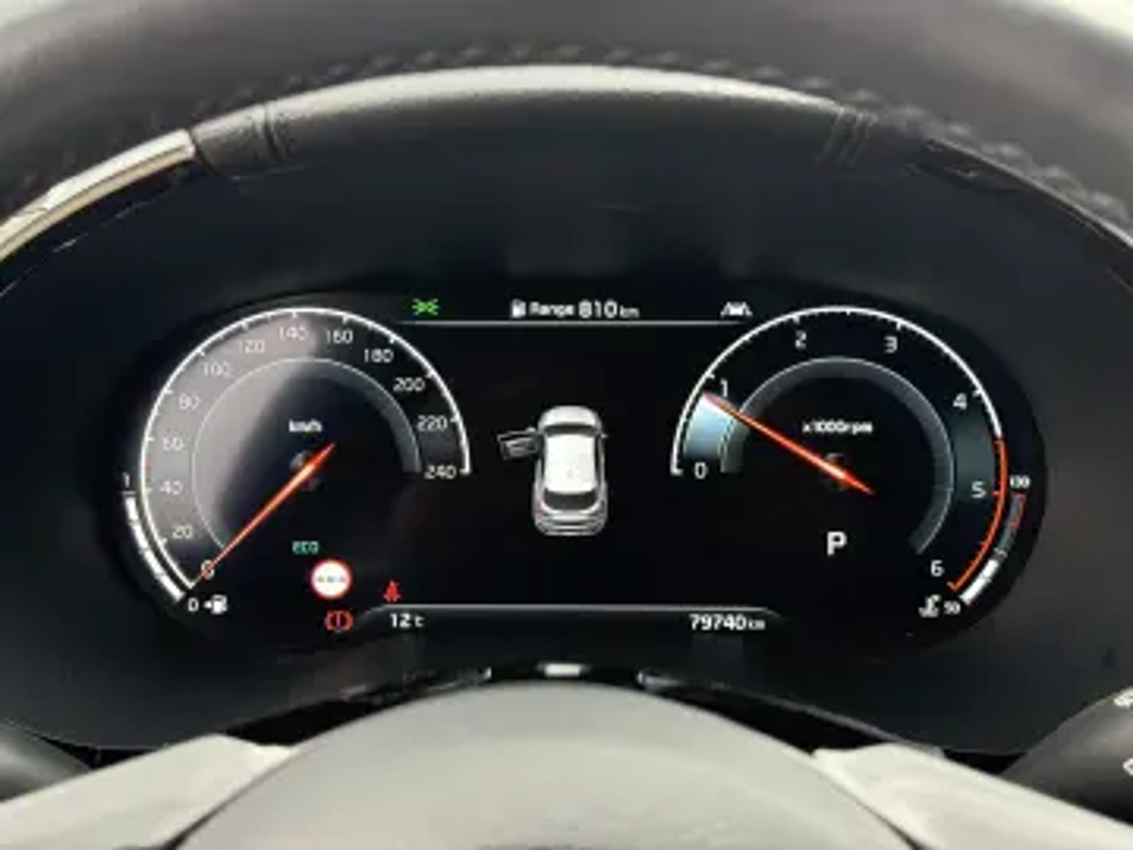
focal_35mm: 48
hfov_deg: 39.7
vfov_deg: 30.3
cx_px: 566
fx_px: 1571
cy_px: 425
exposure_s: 1/130
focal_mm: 6.76
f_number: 1.78
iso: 200
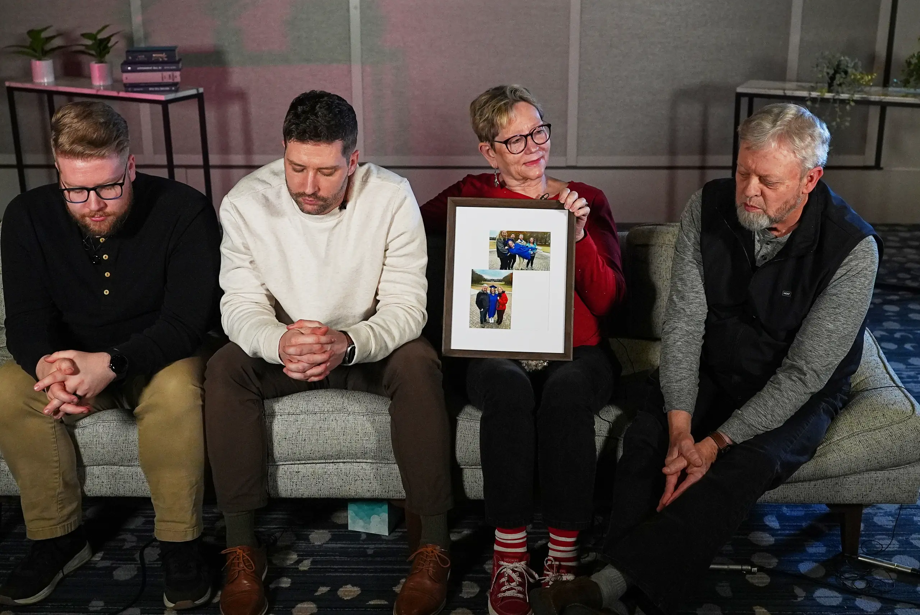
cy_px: 308
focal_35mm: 45
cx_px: 460
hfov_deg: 43.6
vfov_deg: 29.9
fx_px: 1151
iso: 2000
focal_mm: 30
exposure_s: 1/500
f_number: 3.2
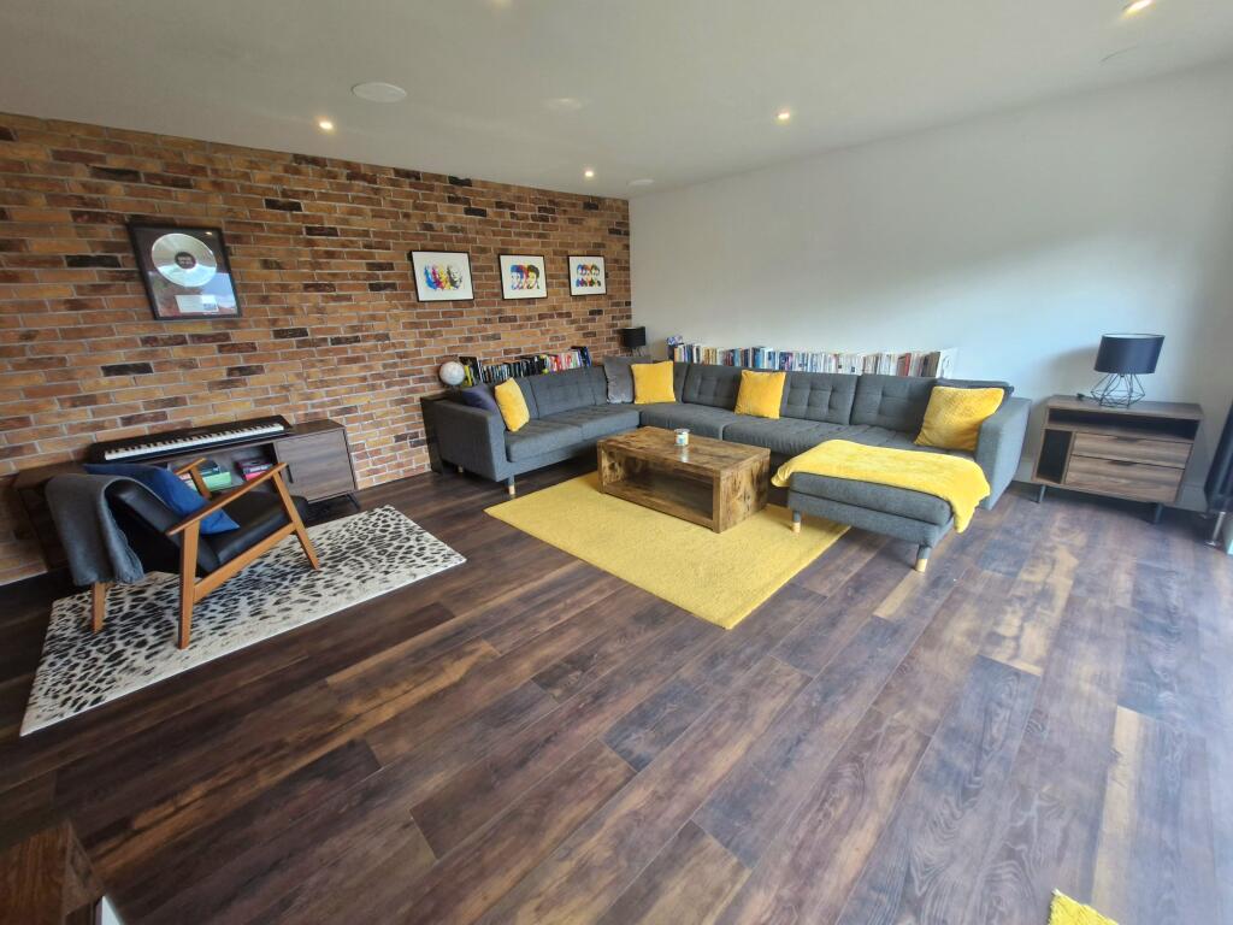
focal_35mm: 13
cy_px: 462
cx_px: 616
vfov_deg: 89.9
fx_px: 463
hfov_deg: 106.2
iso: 64
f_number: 2.2
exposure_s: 1/50
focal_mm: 1.74
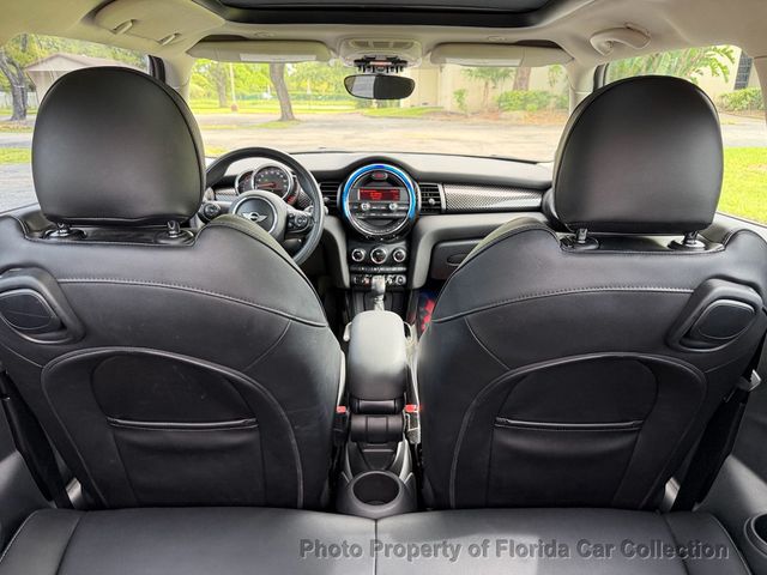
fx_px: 532
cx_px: 384
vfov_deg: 56.8
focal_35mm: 24
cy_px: 288
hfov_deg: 71.6
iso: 200
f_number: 1.78
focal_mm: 6.76
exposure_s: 1/121
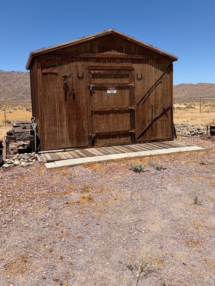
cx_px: 106
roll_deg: +1.1
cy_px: 118
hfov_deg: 46.8
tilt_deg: -4.0
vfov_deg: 59.6
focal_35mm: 30
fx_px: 249
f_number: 1.78
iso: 80
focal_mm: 6.76
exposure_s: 1/7353
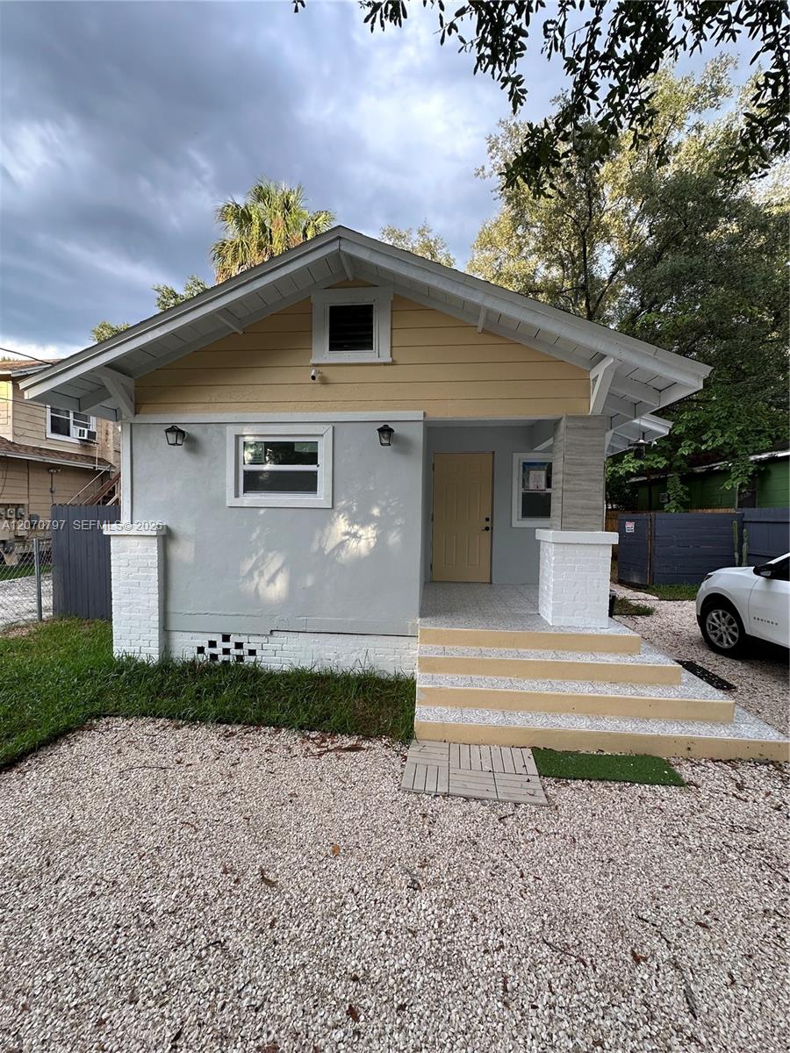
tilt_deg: -0.5
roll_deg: -1.4
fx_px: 426
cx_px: 395
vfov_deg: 102.1
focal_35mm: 14
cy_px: 526
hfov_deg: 85.7
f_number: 2.2
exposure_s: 1/99
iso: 40
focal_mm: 2.22
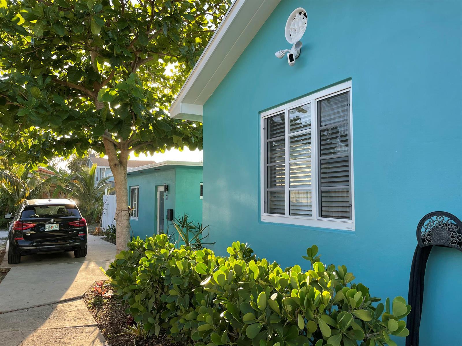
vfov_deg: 53.1
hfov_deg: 67.3
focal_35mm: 26
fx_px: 347
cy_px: 173
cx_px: 231
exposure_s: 1/369
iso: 32
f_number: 1.6
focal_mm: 4.2
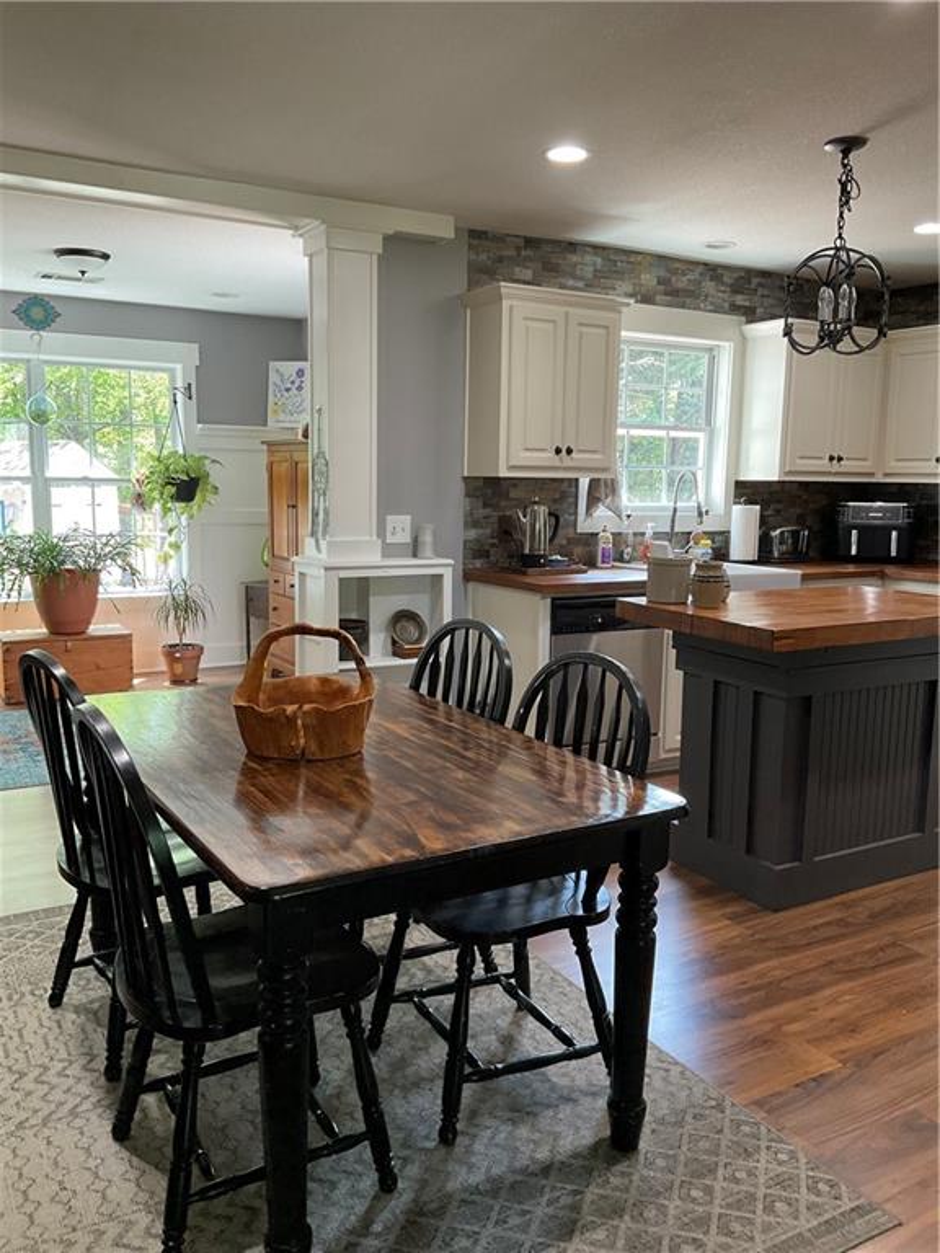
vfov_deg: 61.7
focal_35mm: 29
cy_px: 626
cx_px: 470
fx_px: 1050
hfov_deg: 48.2
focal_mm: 3
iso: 100
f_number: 1.8
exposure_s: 1/60
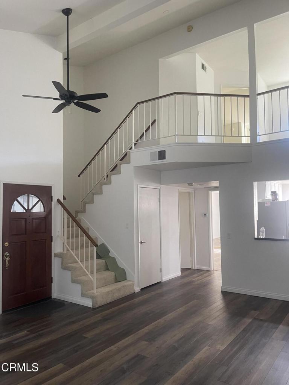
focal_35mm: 25
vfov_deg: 69.4
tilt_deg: +2.5
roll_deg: +0.8
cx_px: 144
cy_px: 192
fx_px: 278
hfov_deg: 54.9
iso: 160
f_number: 1.6
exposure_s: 1/60
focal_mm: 5.1
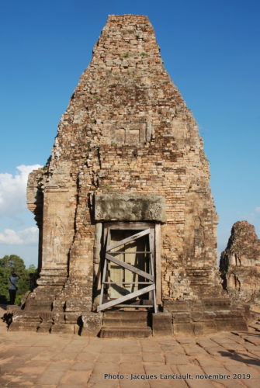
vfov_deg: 57.2
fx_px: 356
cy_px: 194
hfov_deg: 40.1
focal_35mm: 33
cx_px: 130
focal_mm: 22
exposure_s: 1/80
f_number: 14
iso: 100
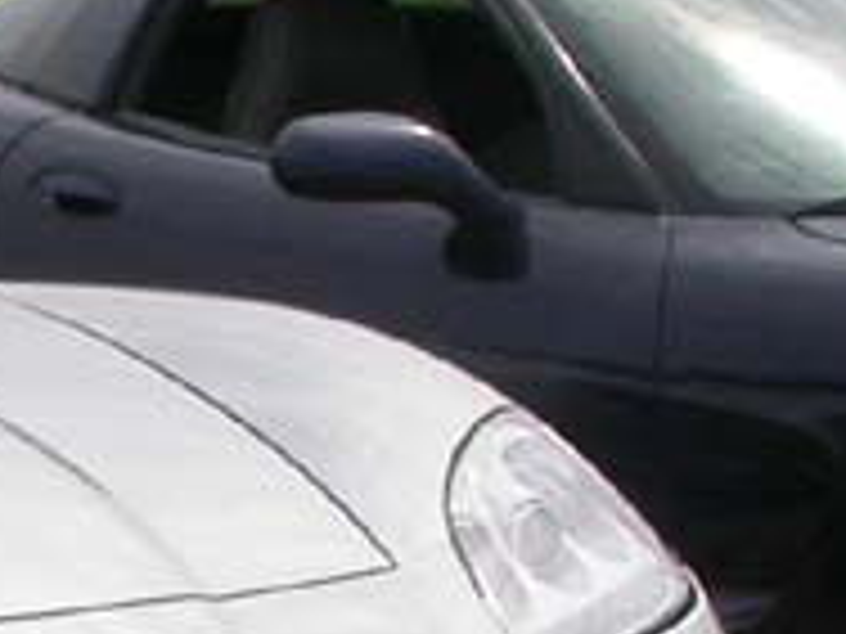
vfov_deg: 7.2
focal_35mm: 207
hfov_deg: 9.0
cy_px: 526
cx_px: -824
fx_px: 5059
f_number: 7.5
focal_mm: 7.85
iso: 100
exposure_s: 1/559
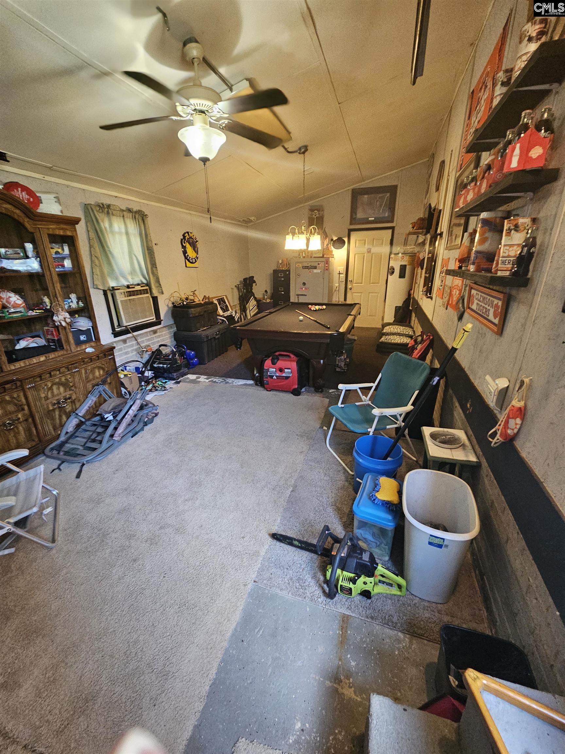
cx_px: 282
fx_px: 283
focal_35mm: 13
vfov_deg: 106.2
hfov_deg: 89.9
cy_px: 377
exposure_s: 1/40
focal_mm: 2.2
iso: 320
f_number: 2.2
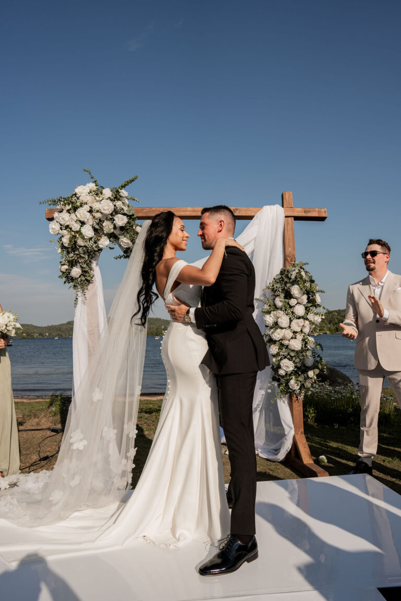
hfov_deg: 53.1
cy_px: 300
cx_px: 200
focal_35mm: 24
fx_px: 401
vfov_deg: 73.7
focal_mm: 24
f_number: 7.1
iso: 100
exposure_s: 1/400
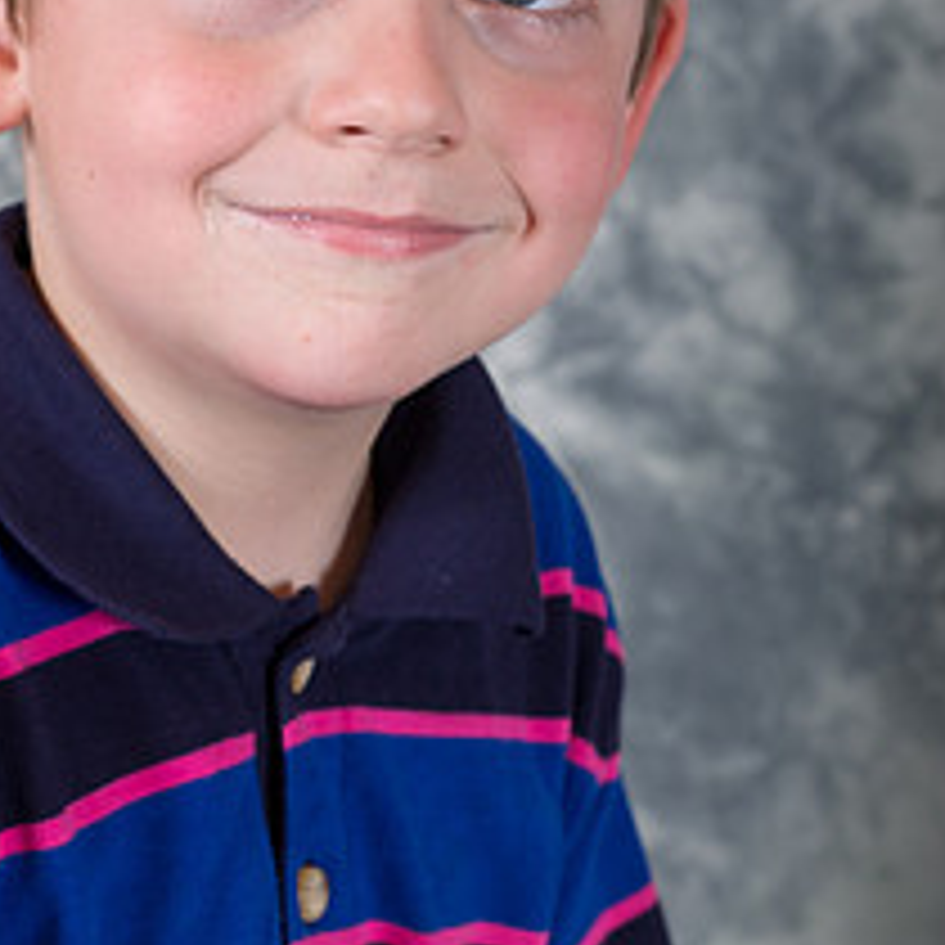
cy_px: 238
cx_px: 302
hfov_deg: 23.5
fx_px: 2255
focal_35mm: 73
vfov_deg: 23.4
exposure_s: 1/160
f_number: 6.3
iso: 100
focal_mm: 40
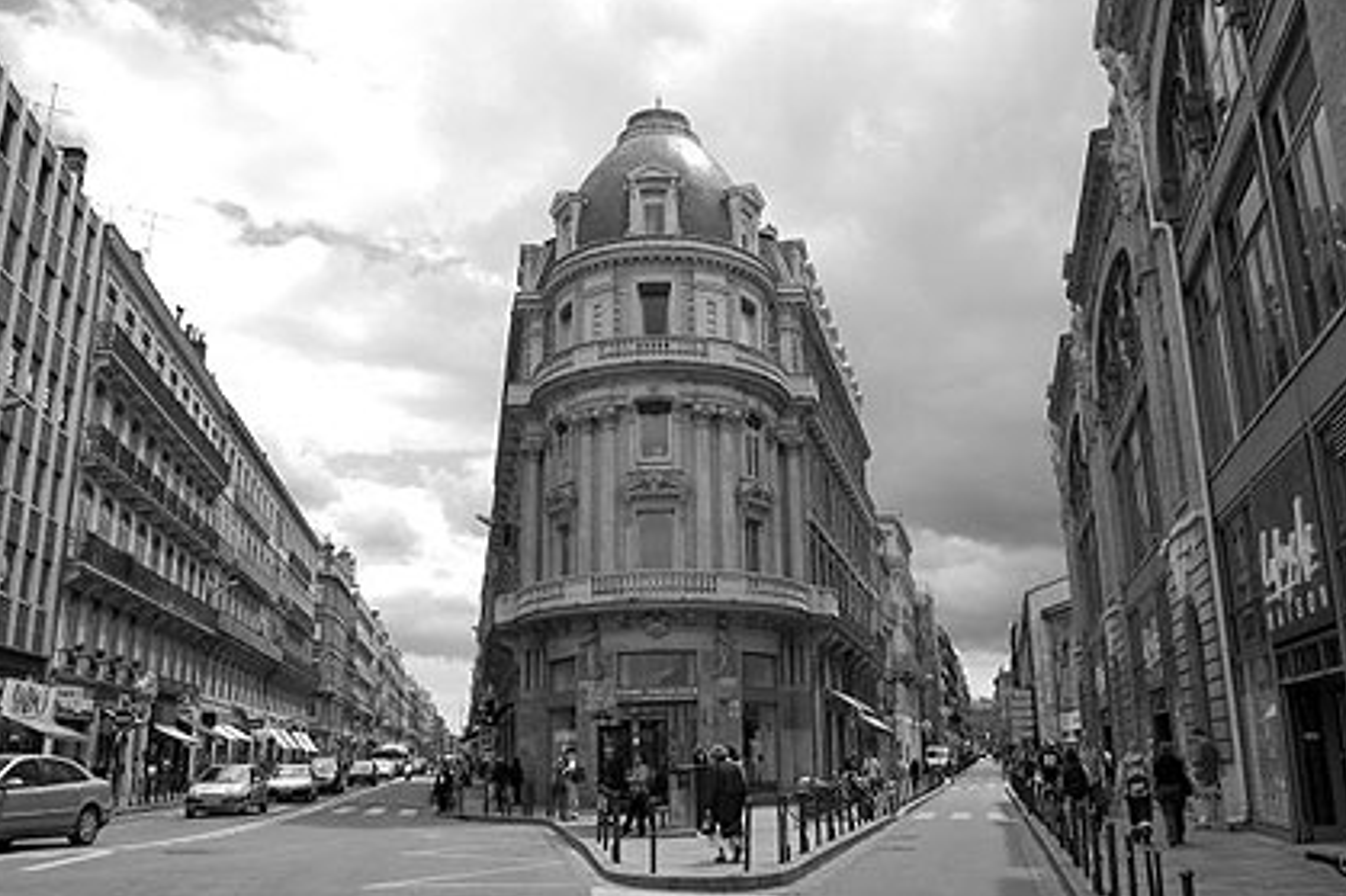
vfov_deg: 44.9
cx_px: 700
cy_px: 459
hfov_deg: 63.7
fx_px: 1084
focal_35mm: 29
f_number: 9
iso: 200
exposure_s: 1/320
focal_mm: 18
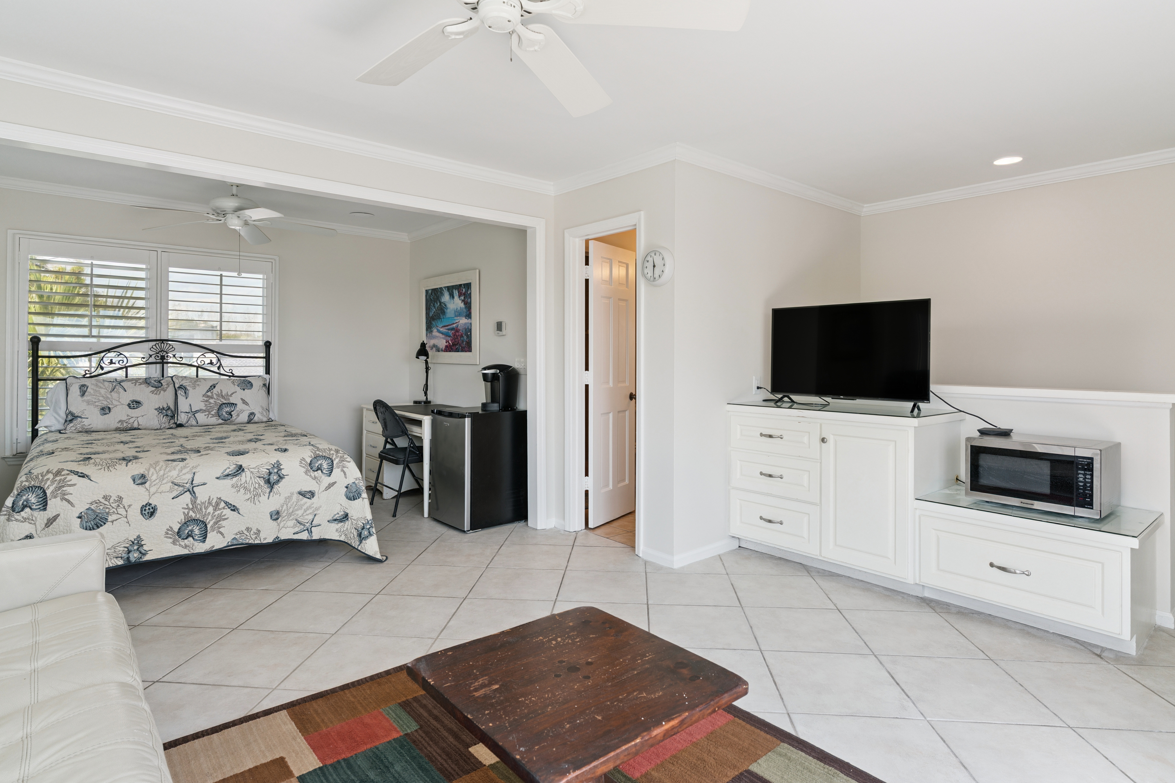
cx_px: 588
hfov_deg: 86.9
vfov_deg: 64.6
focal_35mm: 19
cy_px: 392
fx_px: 620
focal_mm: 19
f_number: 8
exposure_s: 1/100
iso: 250
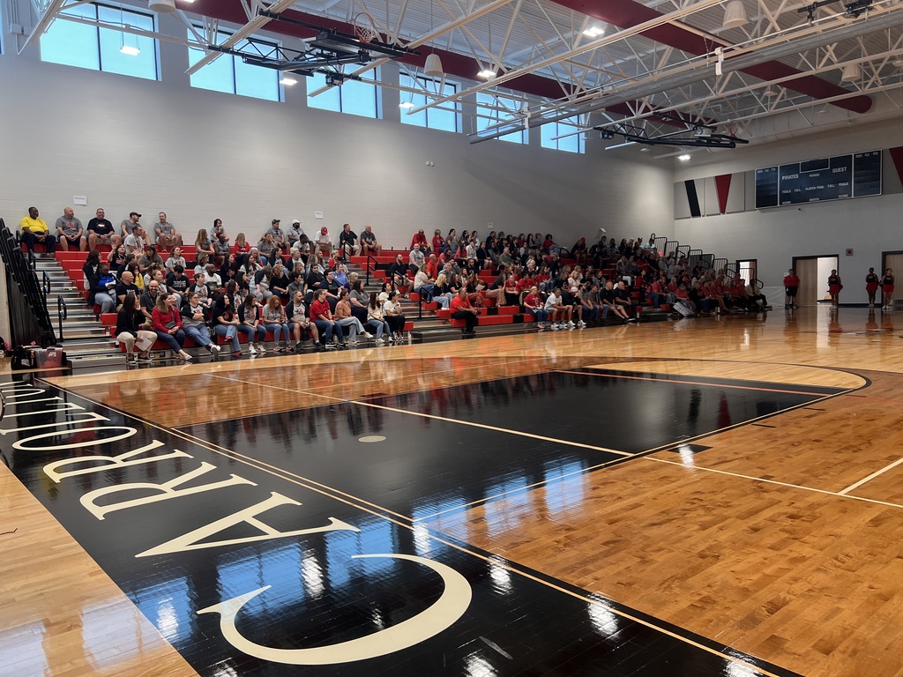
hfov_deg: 67.3
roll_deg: +1.9
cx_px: 452
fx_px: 678
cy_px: 338
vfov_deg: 53.1
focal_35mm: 26
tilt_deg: -4.1
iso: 125
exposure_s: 1/120
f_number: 1.5
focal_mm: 5.7
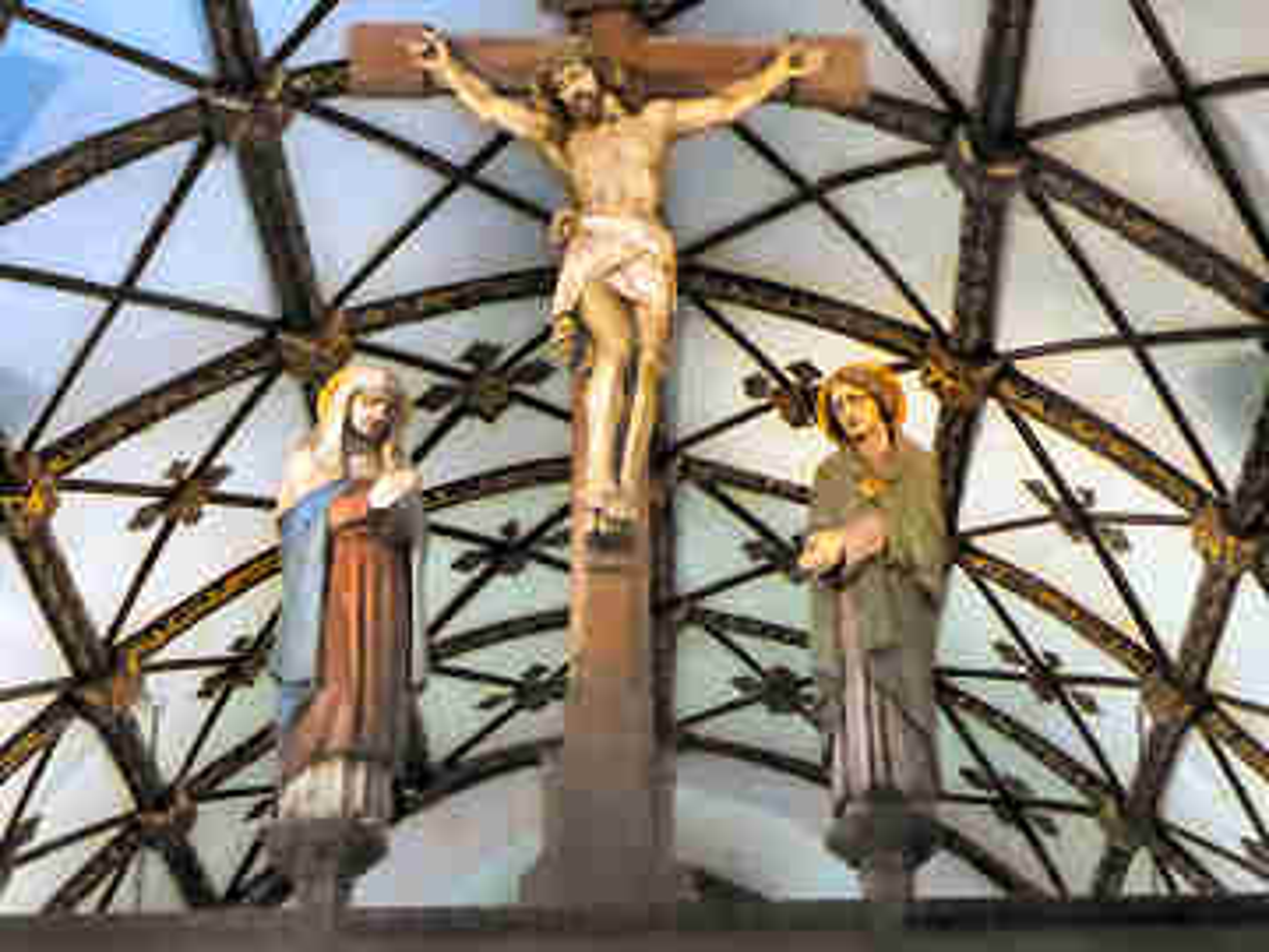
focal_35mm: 57
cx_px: 634
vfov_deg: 25.7
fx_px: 2090
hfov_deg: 33.8
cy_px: 476
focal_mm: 9.6
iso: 1000
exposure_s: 1/60
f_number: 4.1
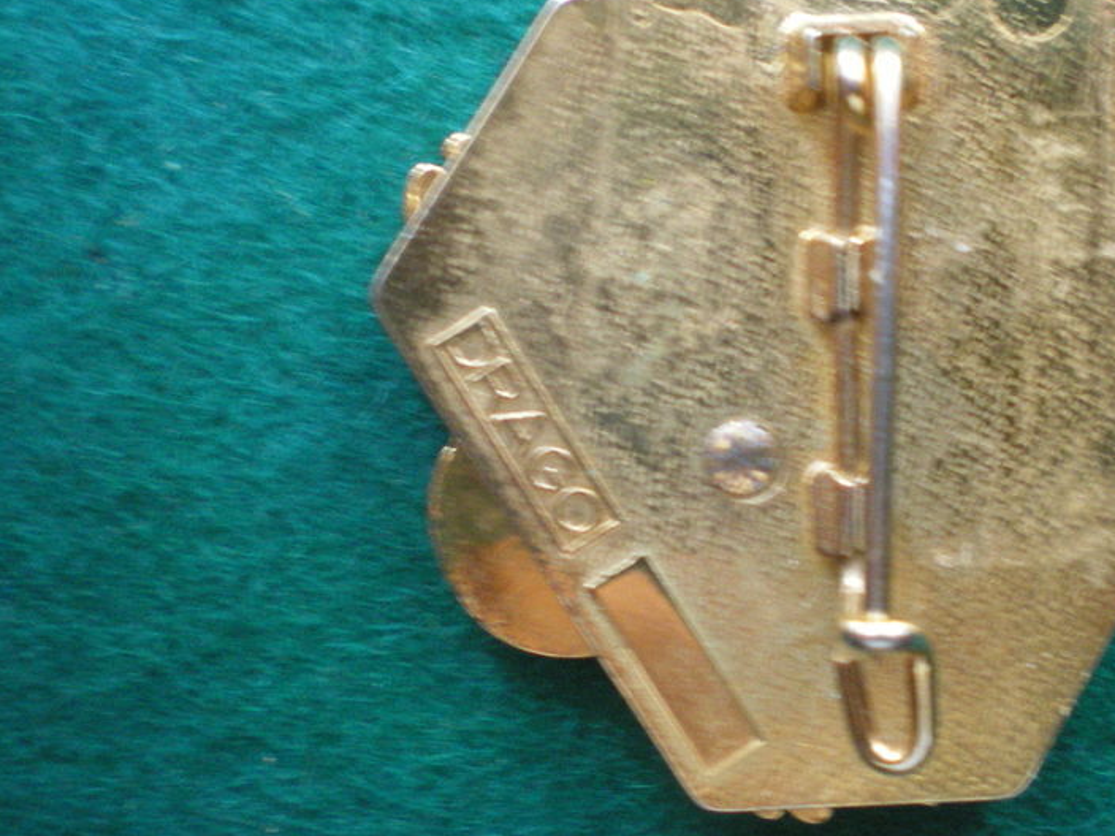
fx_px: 1739
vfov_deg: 27.0
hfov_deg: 35.3
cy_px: 367
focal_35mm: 54
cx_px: 729
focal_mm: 6.3
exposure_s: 1/15
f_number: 3.1
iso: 400
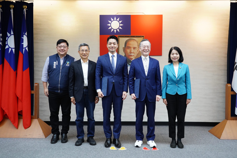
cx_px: 118
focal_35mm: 33
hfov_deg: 57.2
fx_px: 217
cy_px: 79
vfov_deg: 40.0
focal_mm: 33
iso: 3200
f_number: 5.6
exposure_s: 1/160
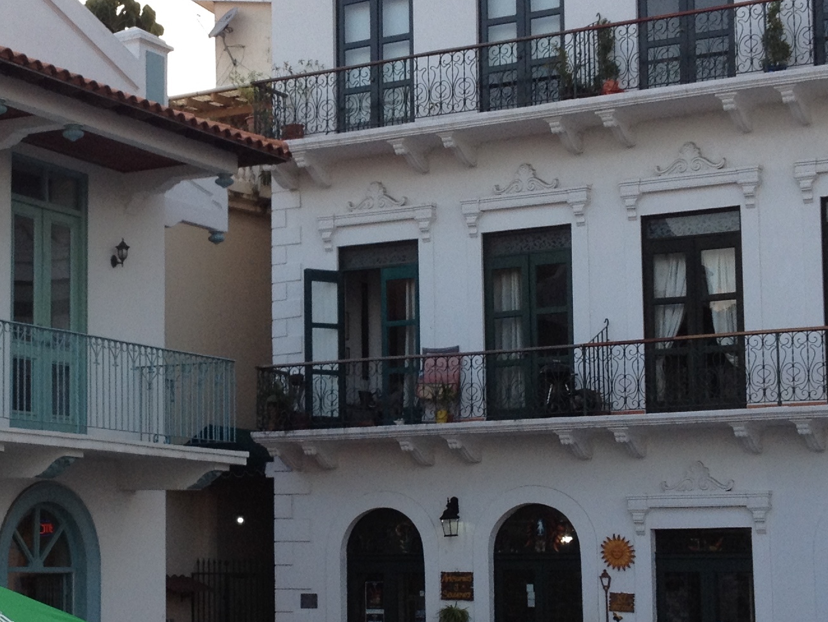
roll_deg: +0.4
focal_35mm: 88
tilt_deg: +3.8
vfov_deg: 16.8
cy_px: 374
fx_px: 2105
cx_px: 213
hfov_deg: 22.1
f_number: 2.4
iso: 50
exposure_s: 1/277
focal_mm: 4.28
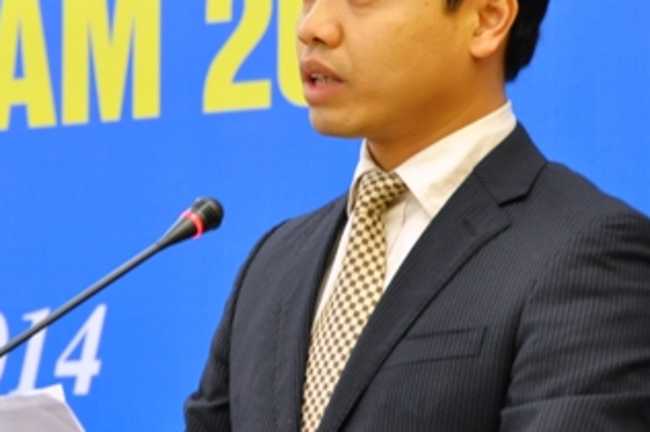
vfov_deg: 5.0
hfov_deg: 7.5
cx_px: 189
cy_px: 176
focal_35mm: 273
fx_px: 4924
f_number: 5.3
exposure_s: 1/15
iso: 800
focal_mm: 90
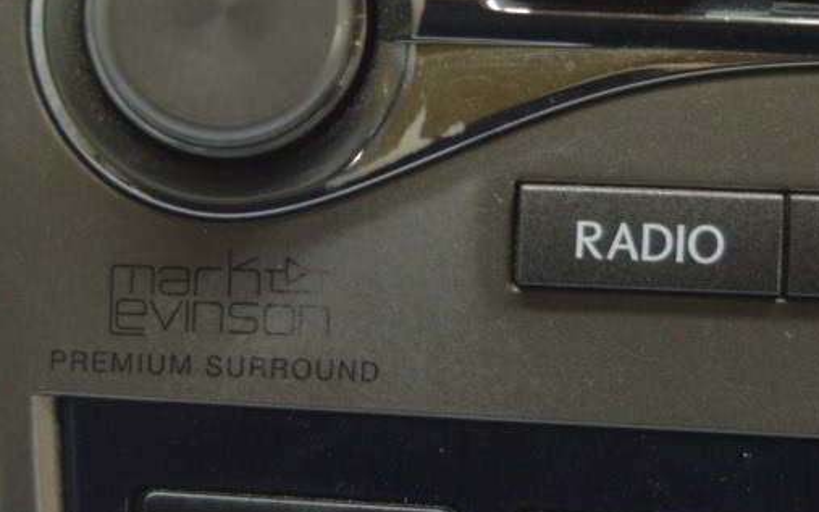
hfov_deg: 19.2
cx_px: 246
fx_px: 2412
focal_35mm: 108
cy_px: 298
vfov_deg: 12.1
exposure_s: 1/40
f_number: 4.5
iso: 400
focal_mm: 35
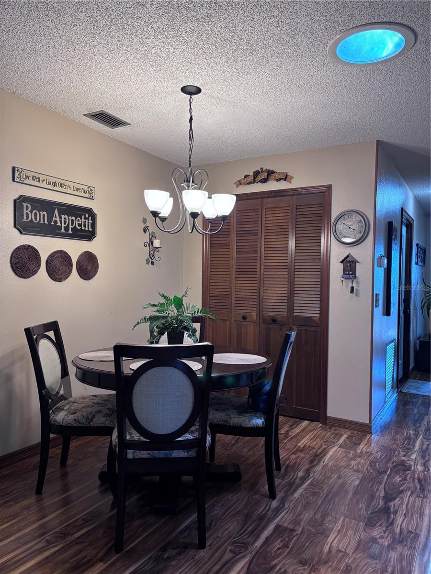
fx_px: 432
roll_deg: -1.5
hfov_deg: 53.1
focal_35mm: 26
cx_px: 216
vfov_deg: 67.3
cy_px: 287
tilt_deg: -0.3
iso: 125
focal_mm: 5.96
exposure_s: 1/60
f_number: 1.6
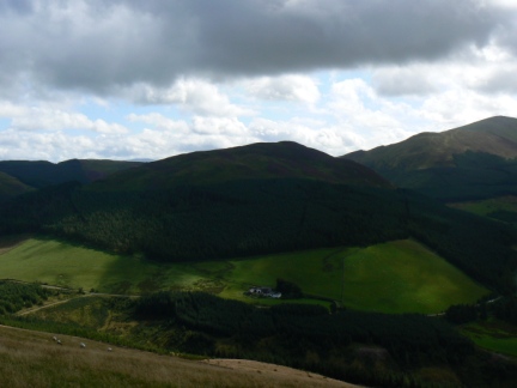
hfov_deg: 51.4
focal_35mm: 36
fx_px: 538
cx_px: 258
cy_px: 194
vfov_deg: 39.7
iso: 80
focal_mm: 6
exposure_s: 1/400
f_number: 7.1
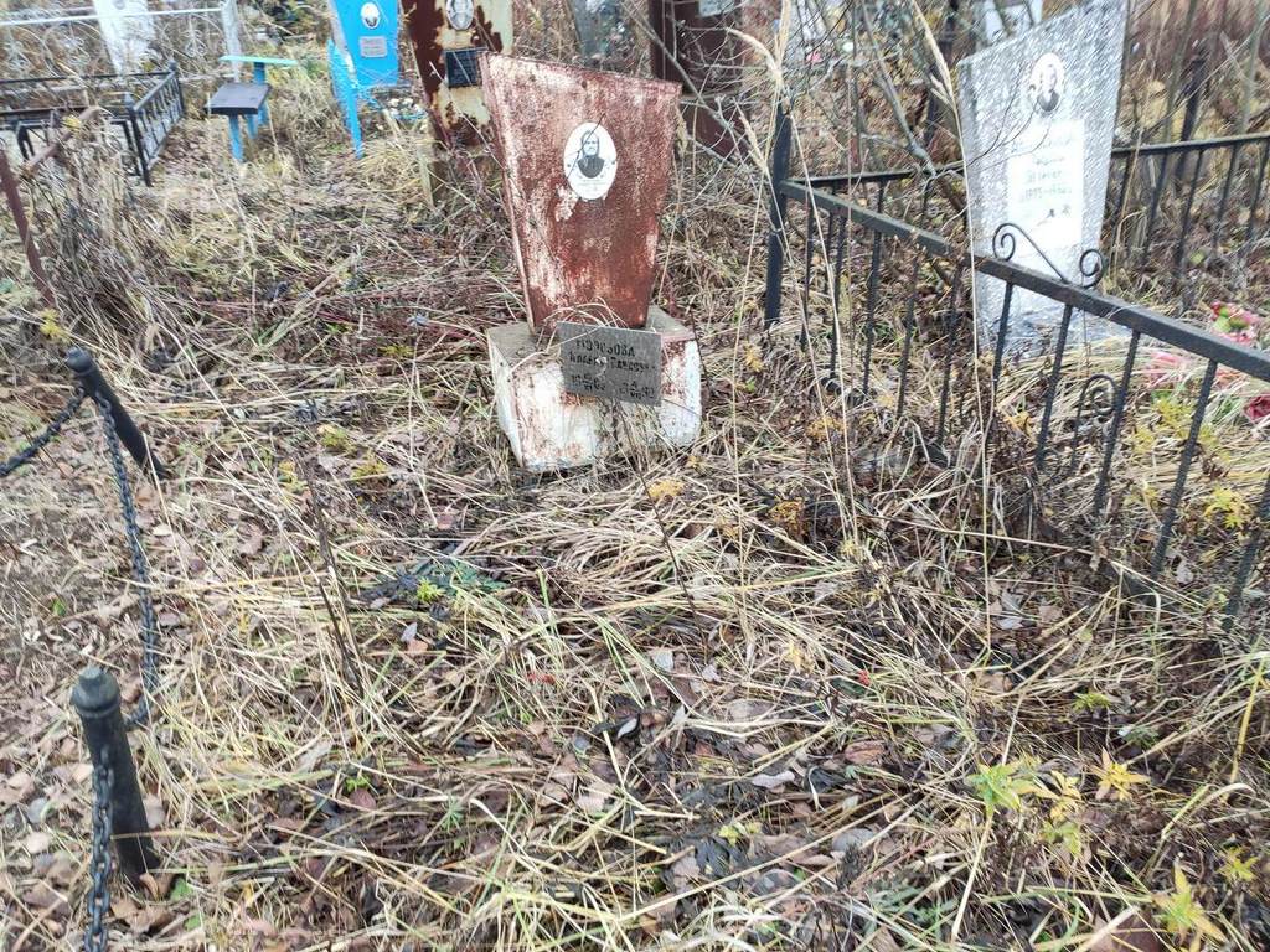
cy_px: 476
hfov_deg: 67.3
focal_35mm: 26
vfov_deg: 53.1
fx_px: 954
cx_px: 635
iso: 134
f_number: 1.75
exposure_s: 1/50
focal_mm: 4.77
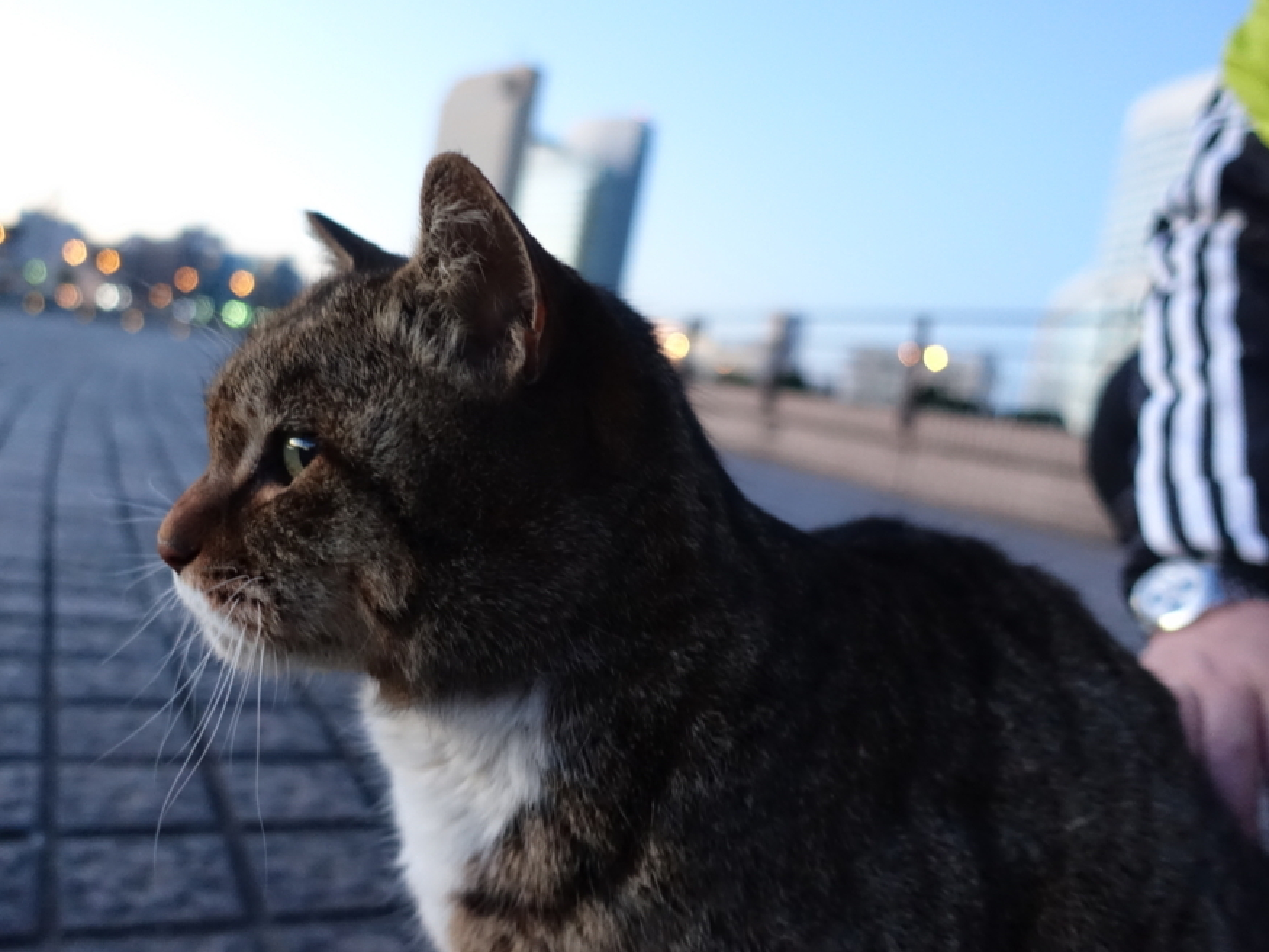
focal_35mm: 27
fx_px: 990
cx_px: 554
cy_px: 462
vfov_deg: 51.3
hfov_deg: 65.1
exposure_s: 1/60
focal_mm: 8.8
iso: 1600
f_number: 1.8
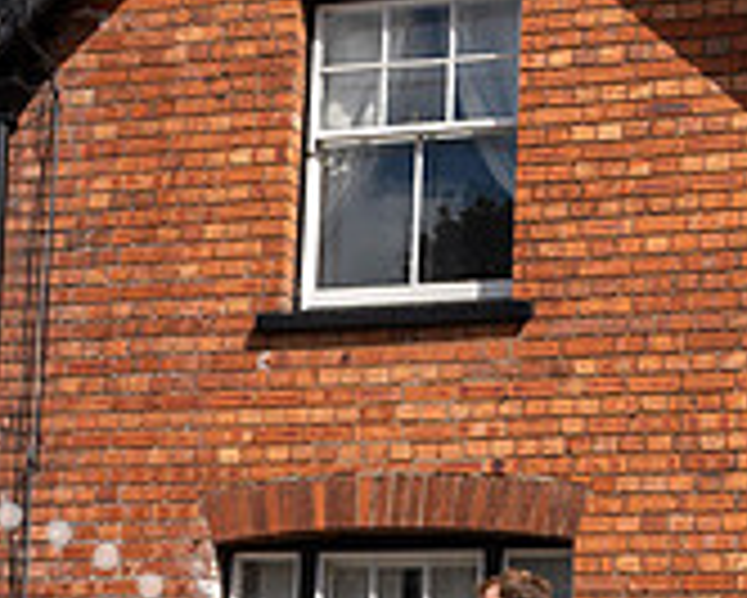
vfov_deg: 14.3
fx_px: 2323
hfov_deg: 18.1
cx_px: 603
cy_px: 681
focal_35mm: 105
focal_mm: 32
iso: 125
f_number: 5
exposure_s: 1/1000
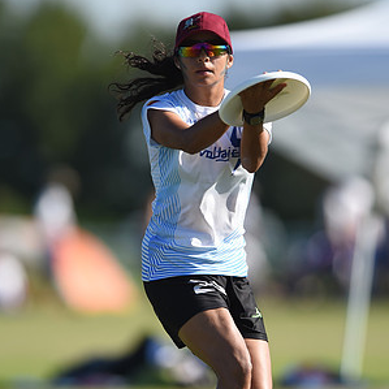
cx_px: 174
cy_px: 225
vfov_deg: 2.7
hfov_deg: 2.7
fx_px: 8366
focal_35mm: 658
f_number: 2.8
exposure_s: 1/1600
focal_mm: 400
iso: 100
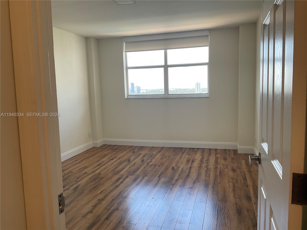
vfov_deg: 48.2
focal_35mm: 29
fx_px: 257
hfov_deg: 61.7
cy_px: 115
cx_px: 154
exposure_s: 1/120
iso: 40
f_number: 1.8
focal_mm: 3
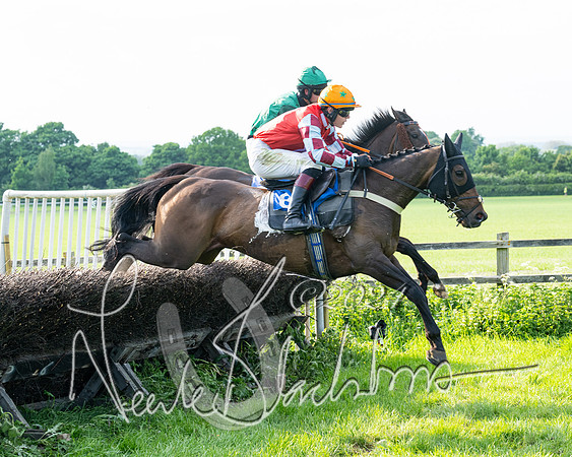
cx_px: 347
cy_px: 232
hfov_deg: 20.0
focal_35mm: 96
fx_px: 1621
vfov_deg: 16.1
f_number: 5
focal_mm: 70
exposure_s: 1/1000
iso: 400
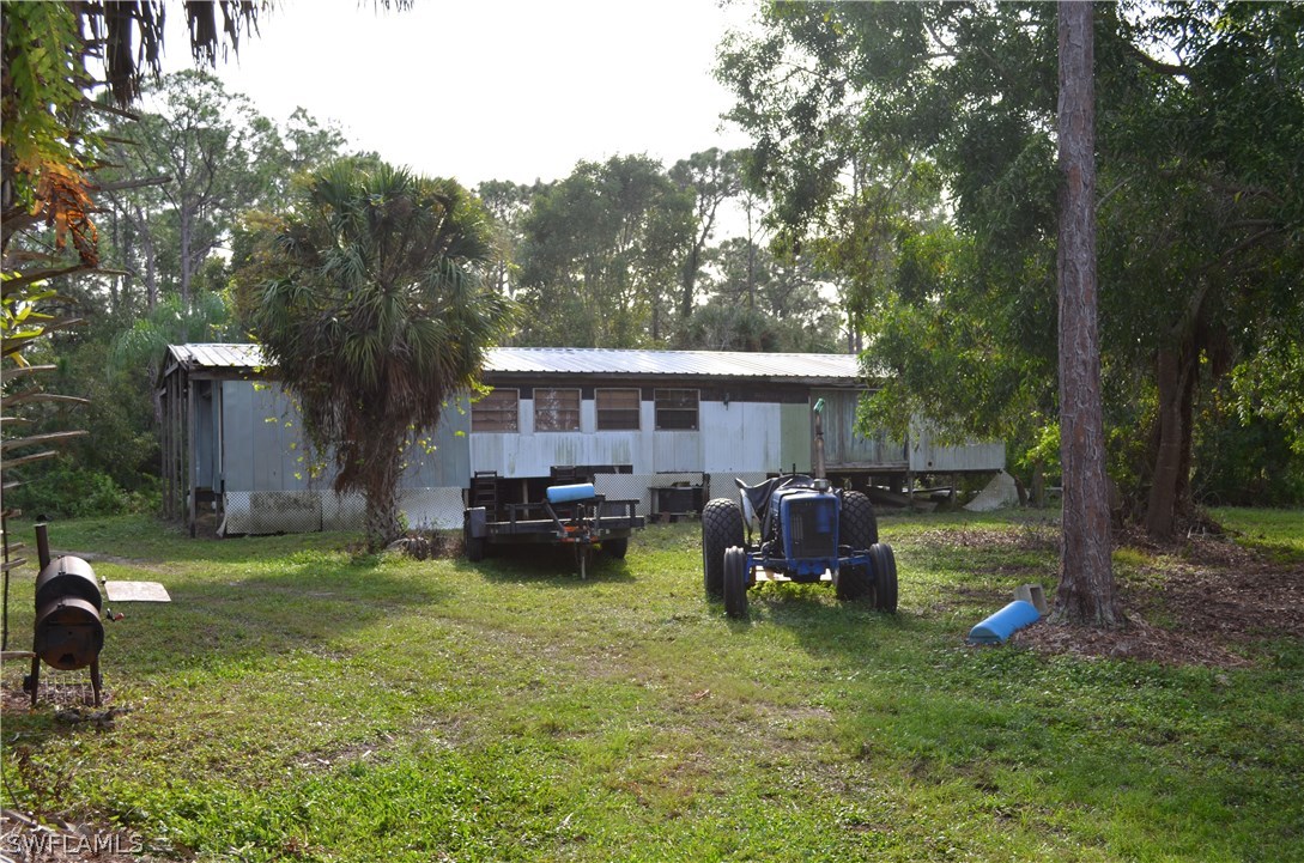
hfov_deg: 53.2
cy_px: 432
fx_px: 1301
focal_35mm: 36
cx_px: 652
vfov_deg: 36.7
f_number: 6.3
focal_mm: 24
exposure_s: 1/100
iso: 100
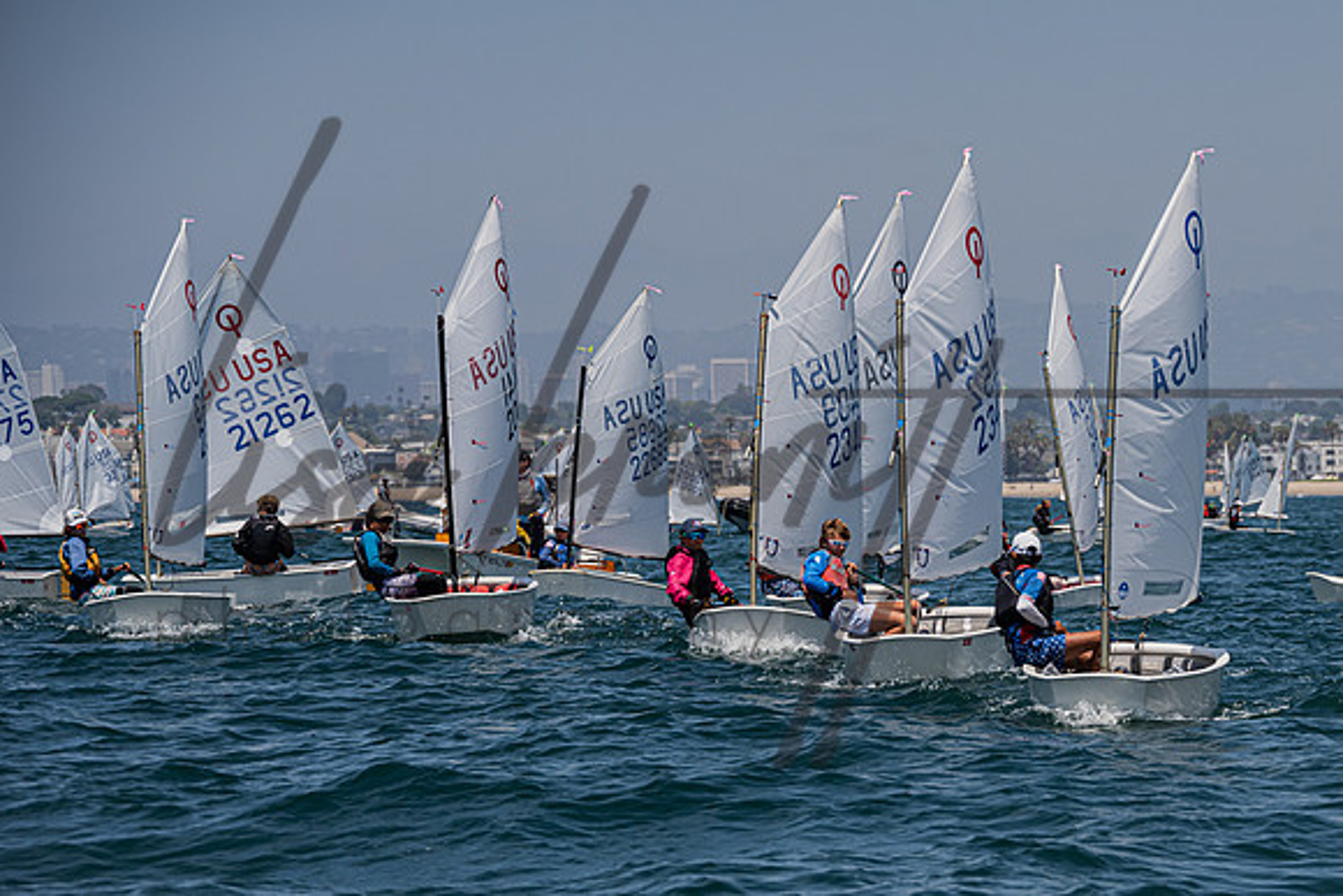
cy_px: 599
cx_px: 898
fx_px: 7645
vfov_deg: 6.7
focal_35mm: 205
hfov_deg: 10.0
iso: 250
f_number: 7.1
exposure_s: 1/1250
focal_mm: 150
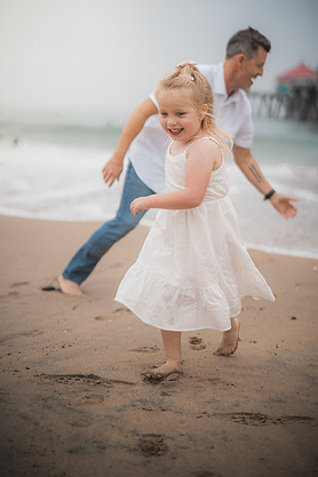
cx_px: 151
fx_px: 715
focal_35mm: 54
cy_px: 221
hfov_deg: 25.1
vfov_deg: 36.9
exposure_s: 1/4000
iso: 160
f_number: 1.4
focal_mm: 50
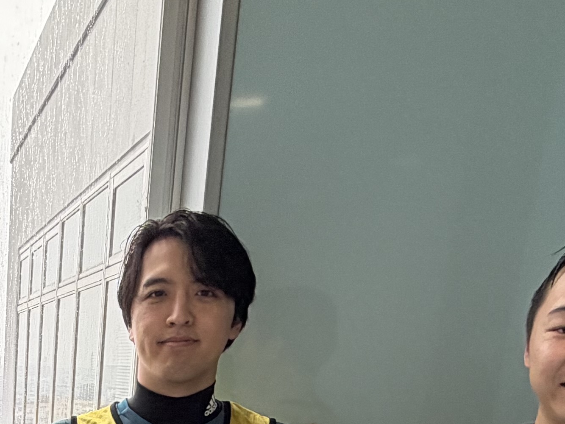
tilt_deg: -18.7
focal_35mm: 60
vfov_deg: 20.4
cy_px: 659
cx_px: -51
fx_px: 979
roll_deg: -1.0
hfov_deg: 29.2
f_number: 2.2
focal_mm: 2.22
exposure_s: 1/100
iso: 100
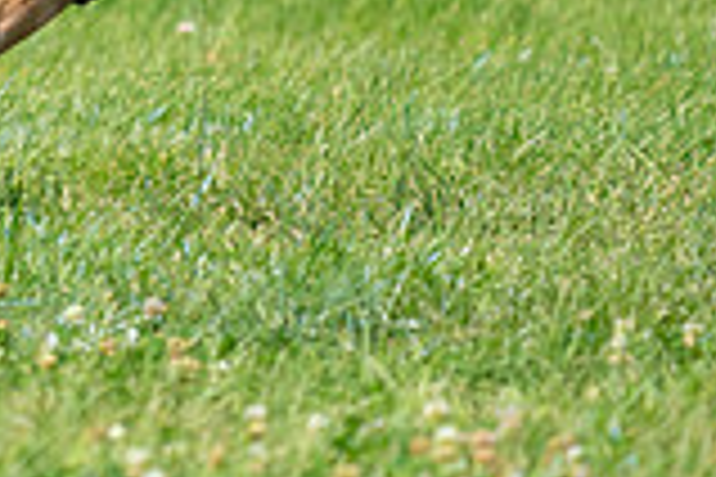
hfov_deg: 2.5
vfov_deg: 1.7
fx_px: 16427
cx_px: -540
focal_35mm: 826
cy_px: 74
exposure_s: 1/4000
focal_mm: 227
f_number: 5.6
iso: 1000
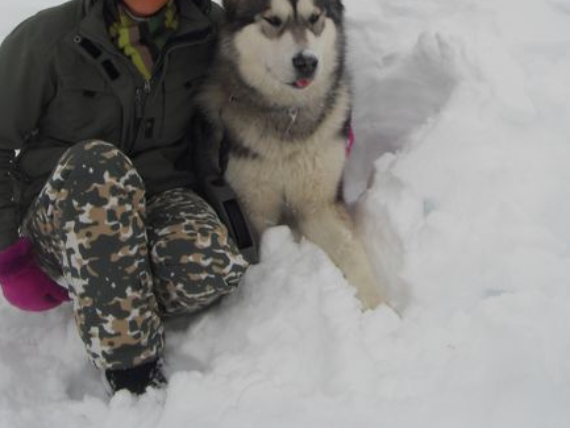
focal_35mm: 63
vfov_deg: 23.0
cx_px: 269
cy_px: 94
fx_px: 1038
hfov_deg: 30.7
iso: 80
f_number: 6.2
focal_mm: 6.6
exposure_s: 1/125
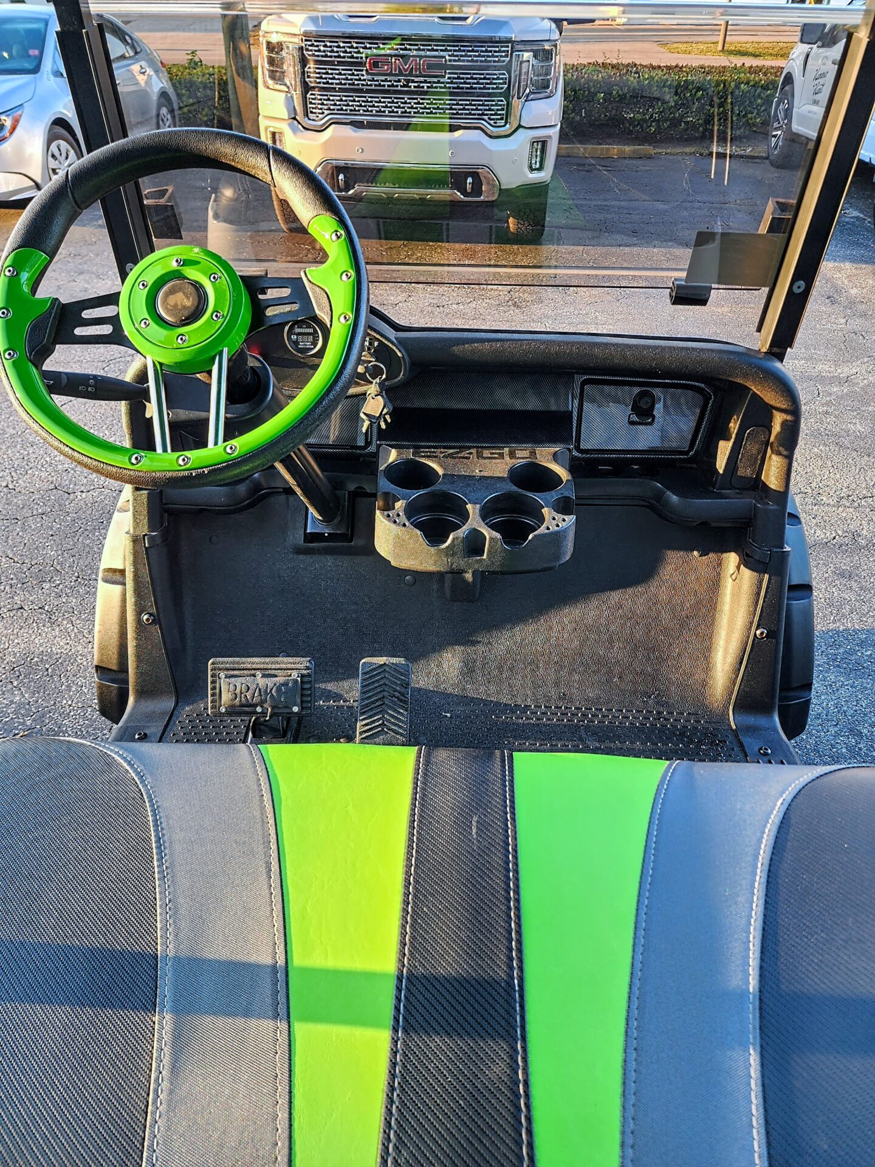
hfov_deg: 58.9
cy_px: 584
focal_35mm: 23
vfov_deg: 73.9
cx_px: 438
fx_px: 775
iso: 64
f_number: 1.8
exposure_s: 1/180
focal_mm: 6.4
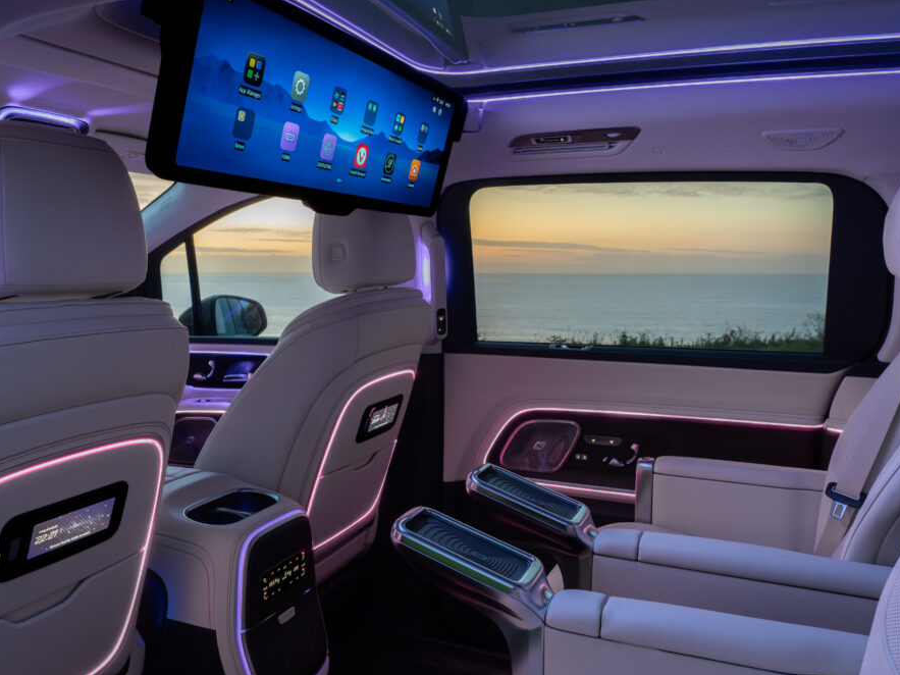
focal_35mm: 29
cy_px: 331
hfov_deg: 61.6
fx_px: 754
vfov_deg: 48.2
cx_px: 422
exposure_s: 2
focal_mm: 26
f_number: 8
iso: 2000
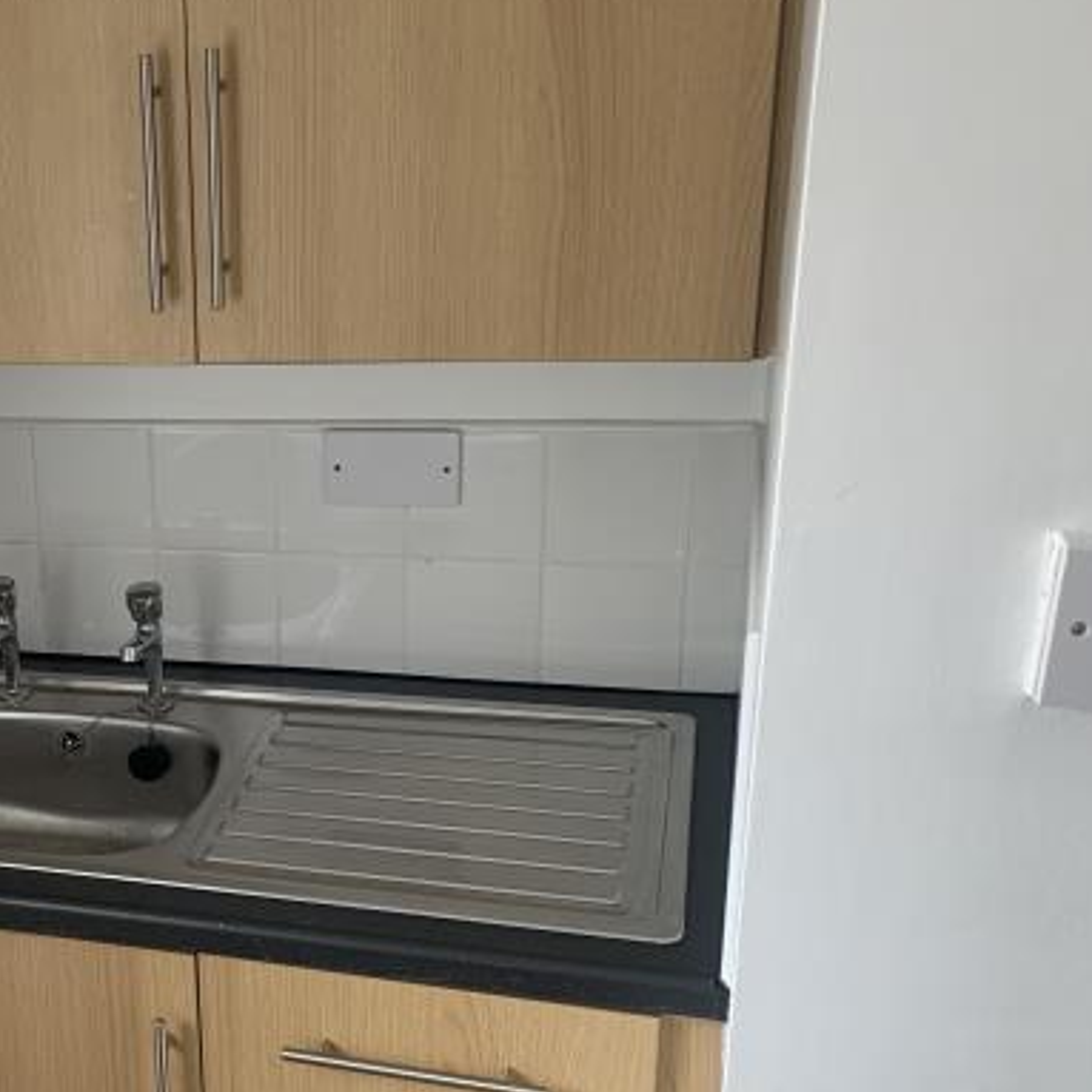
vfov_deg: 35.2
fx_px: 1713
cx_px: 37
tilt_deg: -21.6
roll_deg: +4.6
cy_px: 653
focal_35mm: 48
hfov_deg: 32.9
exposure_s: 1/94
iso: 100
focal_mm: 4.25
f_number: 1.8
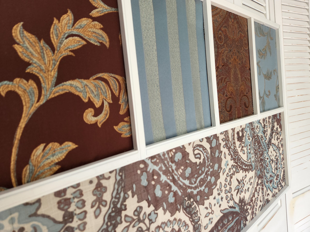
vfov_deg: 58.9
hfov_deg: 73.9
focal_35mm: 23
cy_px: 116
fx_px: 206
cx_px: 155
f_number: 1.8
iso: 160
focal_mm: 5.4
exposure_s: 1/180
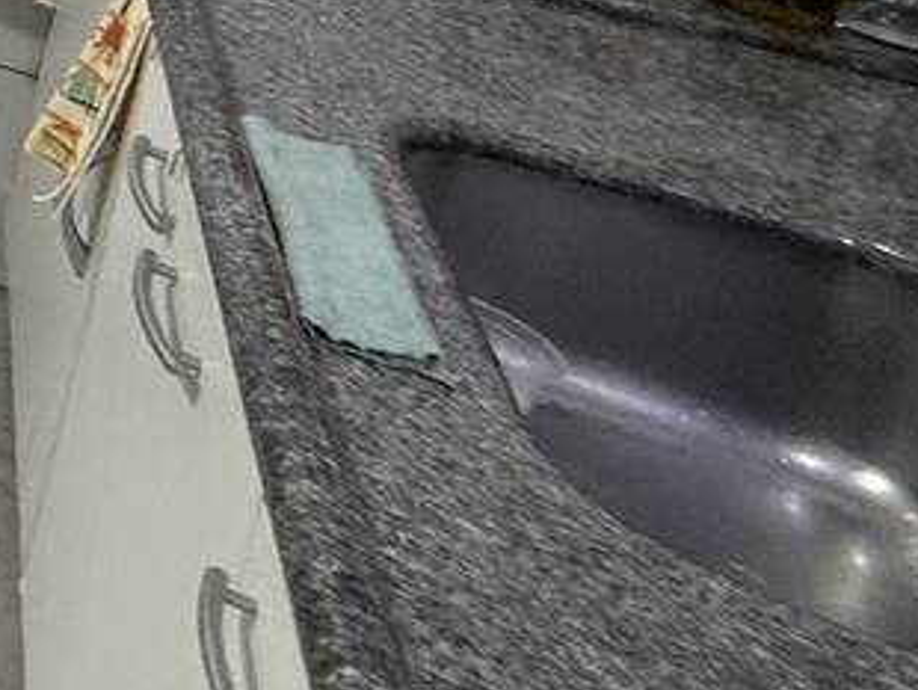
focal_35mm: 65
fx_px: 1725
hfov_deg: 16.0
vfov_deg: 18.2
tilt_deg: -10.8
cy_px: -524
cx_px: -1199
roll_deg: -4.4
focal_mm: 2.22
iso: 320
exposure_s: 1/60
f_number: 2.2
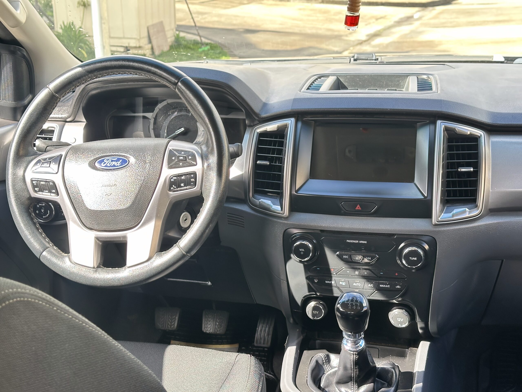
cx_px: 261
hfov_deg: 39.7
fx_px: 724
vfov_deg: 30.3
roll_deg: +0.5
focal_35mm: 48
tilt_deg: -18.5
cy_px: 196
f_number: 1.78
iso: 80
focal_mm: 6.86
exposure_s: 1/171
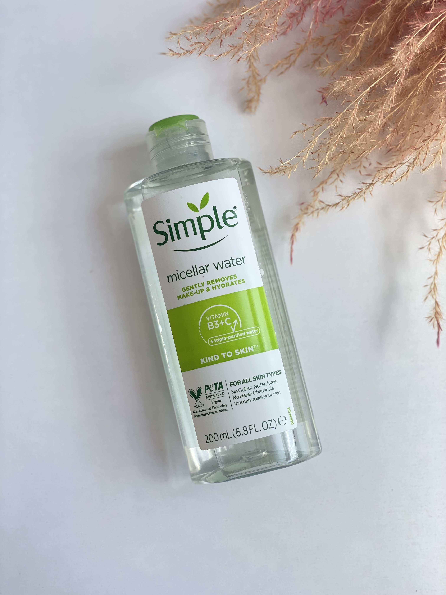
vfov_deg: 36.8
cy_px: 298
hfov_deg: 28.0
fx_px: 893
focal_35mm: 52
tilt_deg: -83.6
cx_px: 223
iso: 20
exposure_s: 1/372
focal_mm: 6
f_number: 2
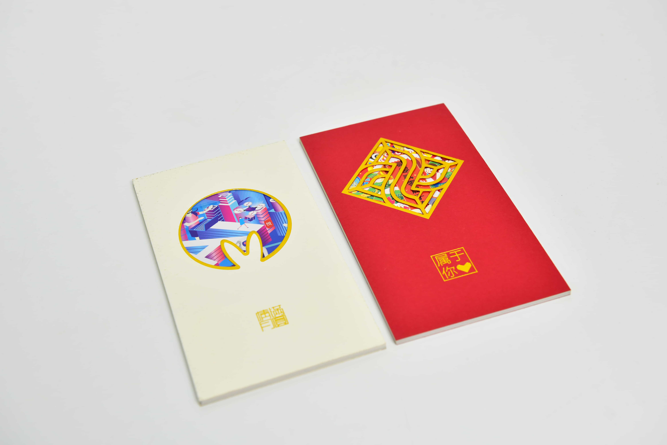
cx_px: 334
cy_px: 222
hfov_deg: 38.2
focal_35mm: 52
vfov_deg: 26.0
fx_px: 964
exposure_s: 1/50
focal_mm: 52
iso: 400
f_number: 6.3
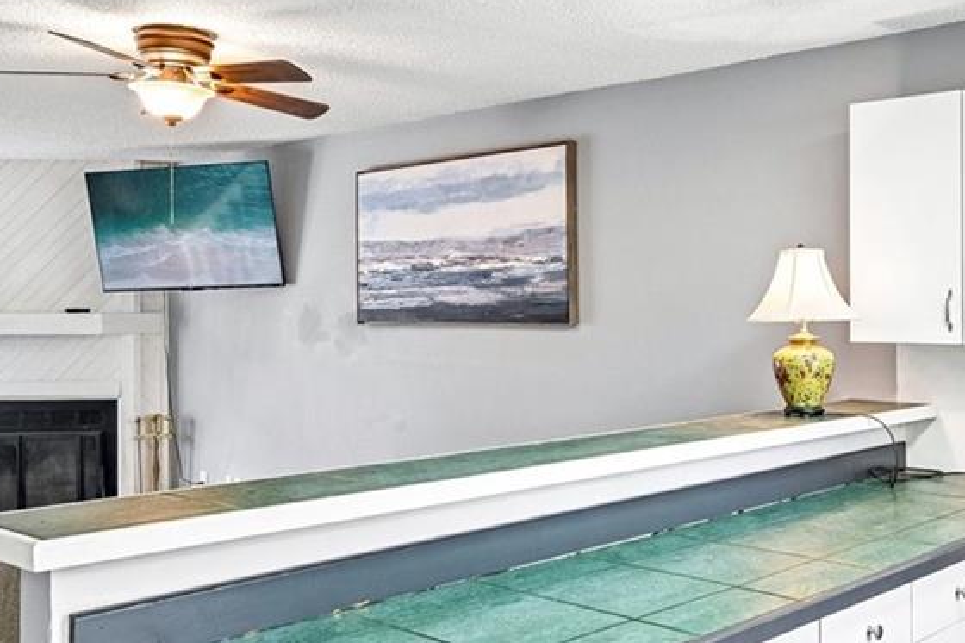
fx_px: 1072
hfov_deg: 47.5
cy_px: 293
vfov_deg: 33.4
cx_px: 662
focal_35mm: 40
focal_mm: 14
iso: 400
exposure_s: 1/15
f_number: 9
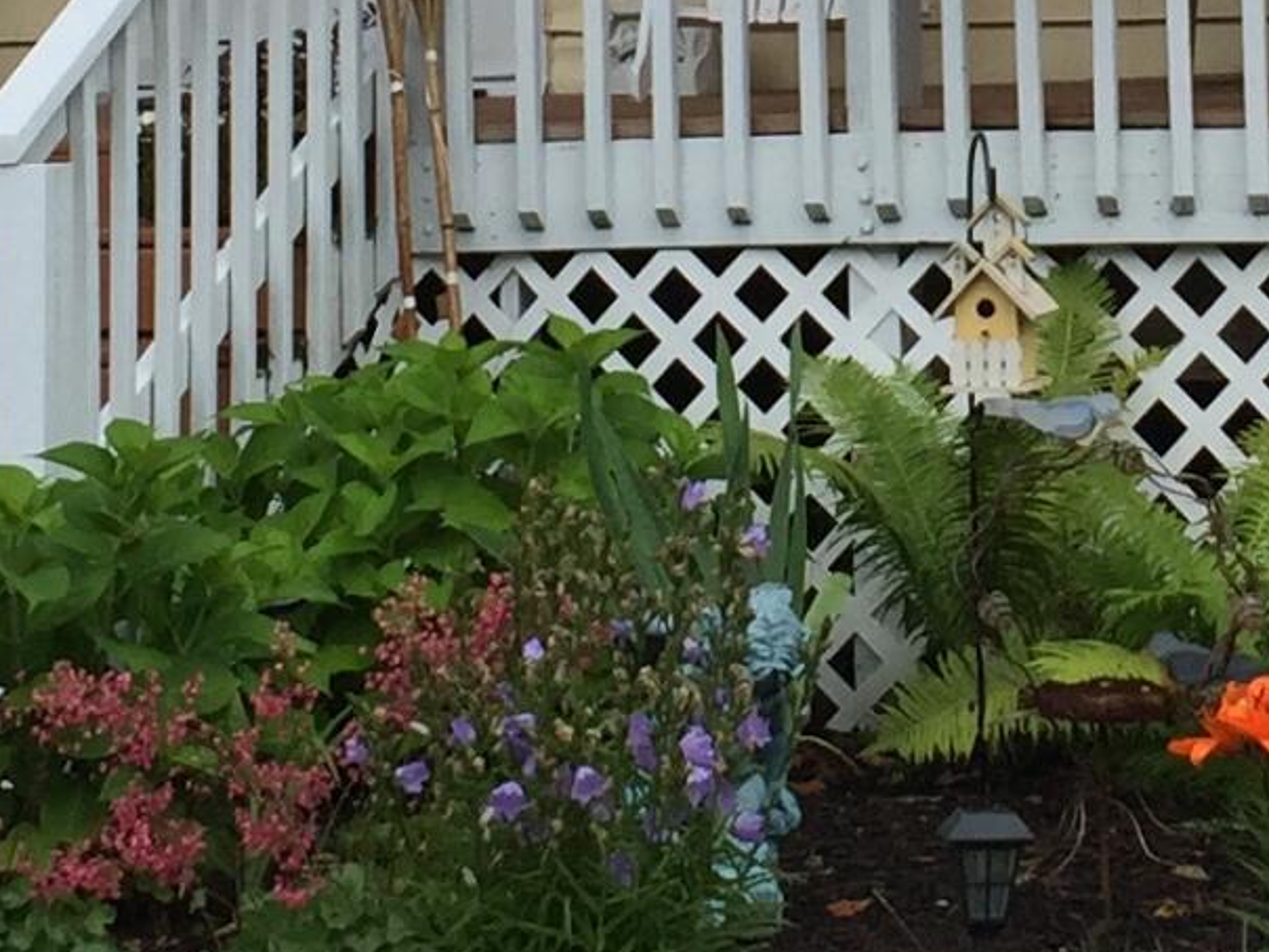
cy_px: -435
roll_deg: +2.2
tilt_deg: +5.3
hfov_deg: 13.6
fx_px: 5279
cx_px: 1118
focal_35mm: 144
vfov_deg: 10.0
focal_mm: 4.15
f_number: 2.2
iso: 32
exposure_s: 1/1099
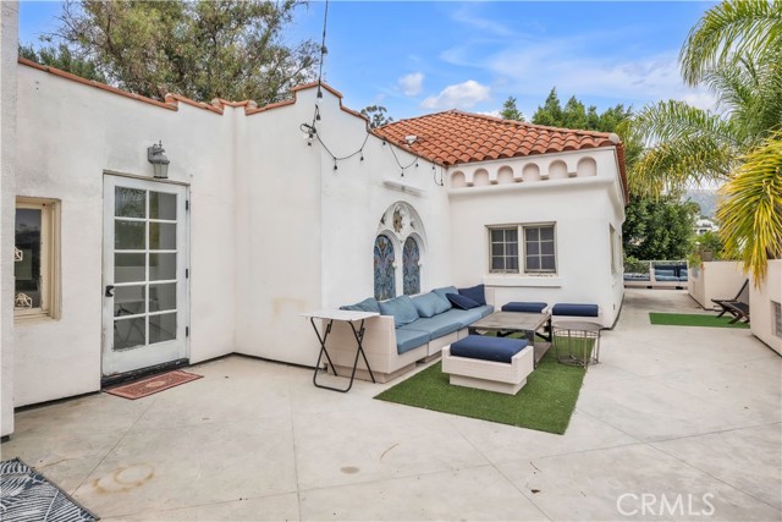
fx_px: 413
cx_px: 391
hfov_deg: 86.9
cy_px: 261
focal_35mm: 19
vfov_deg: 64.6
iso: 320
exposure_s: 1/1000
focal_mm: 19
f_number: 7.1
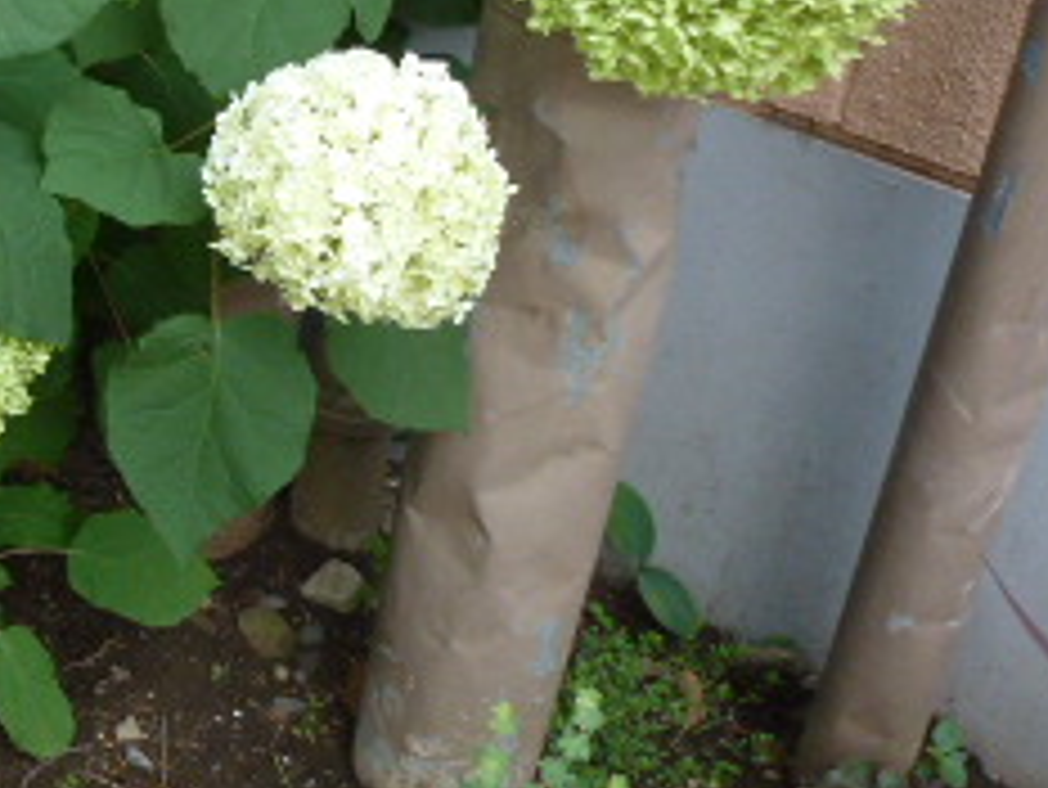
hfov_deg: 24.9
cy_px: 122
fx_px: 1999
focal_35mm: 66
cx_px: -364
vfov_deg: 21.9
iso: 100
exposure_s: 1/100
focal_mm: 4.3
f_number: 3.3
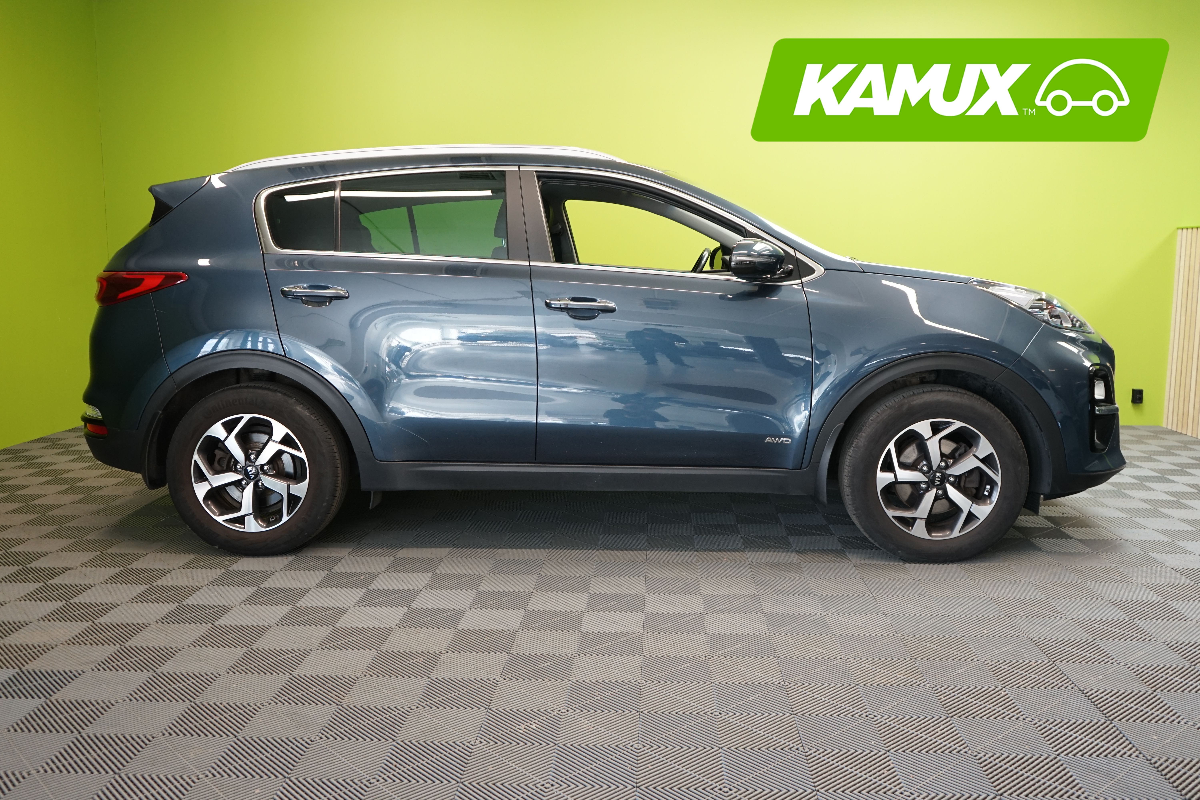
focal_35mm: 31
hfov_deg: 60.3
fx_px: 1033
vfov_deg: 42.3
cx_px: 600
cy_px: 400
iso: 800
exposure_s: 1/30
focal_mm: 31
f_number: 4.5
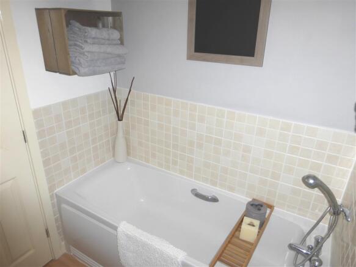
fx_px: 247
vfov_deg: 56.8
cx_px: 178
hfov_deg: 71.6
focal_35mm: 24
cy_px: 134
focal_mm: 4.3
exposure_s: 1/60
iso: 100
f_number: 3.3
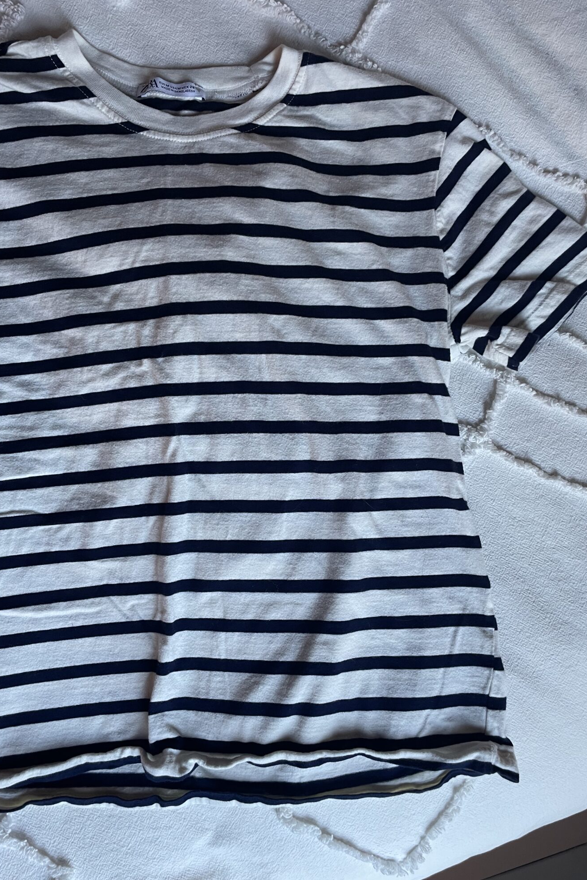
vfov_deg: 65.5
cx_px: 280
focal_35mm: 28
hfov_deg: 46.4
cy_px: 439
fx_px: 685
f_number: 1.6
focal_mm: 4.2
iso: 100
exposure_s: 1/60
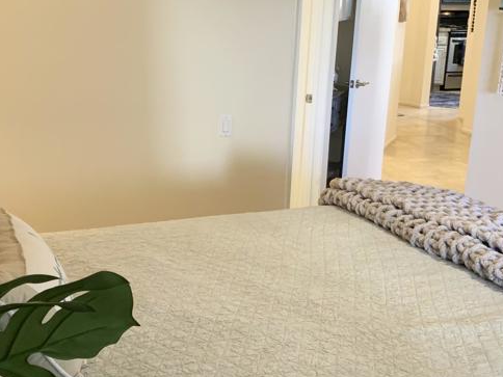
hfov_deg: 34.9
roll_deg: -2.9
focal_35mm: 55
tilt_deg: -14.4
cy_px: 181
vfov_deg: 26.6
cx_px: 232
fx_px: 799
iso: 160
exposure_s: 1/60
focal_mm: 4.25
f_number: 1.8
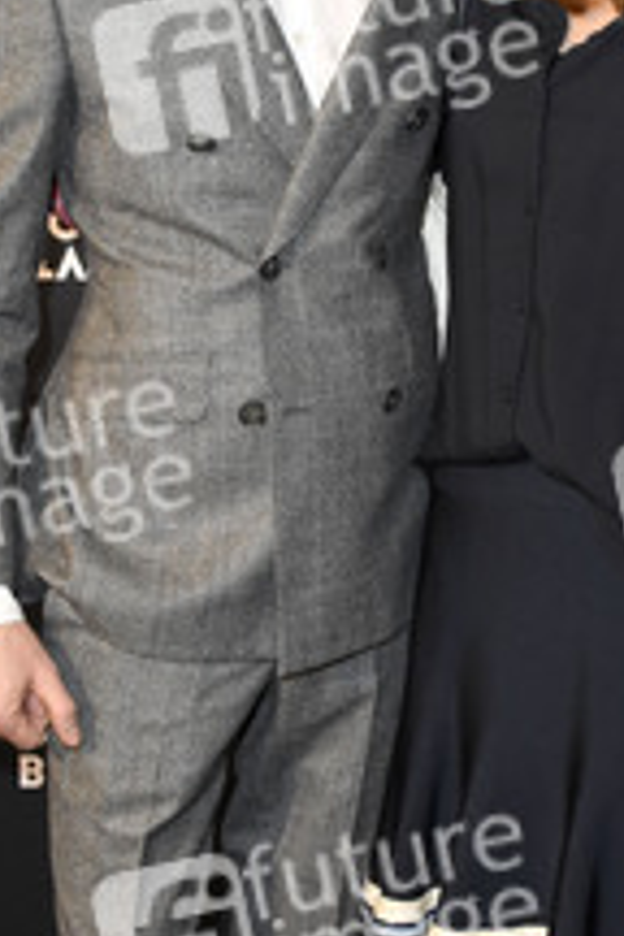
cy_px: 269
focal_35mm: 75
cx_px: 442
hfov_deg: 18.1
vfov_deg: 26.8
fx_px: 1948
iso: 2500
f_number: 6.3
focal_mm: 27
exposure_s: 1/160
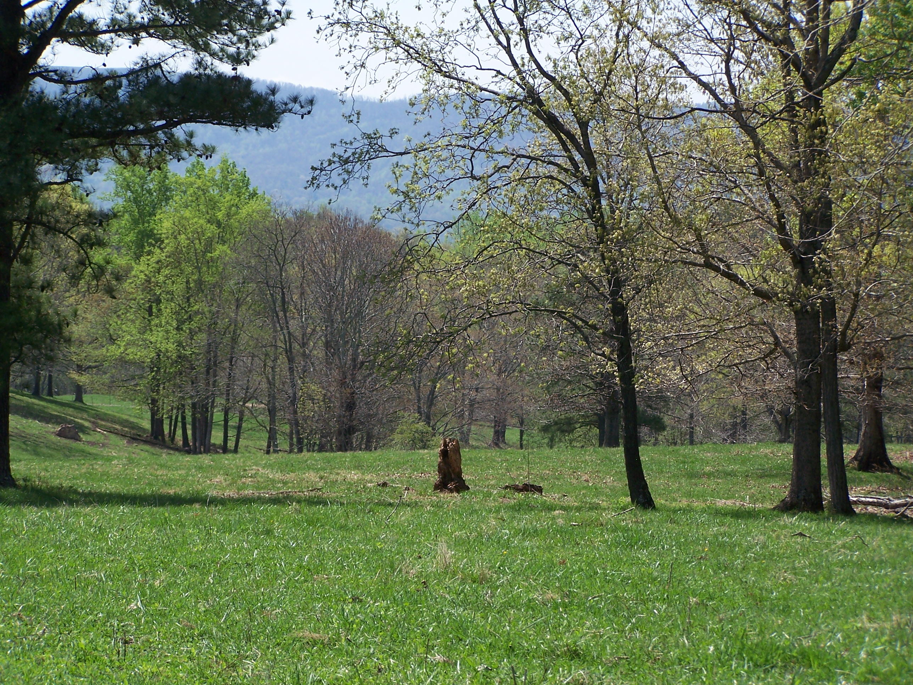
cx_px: 456
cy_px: 342
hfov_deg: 14.2
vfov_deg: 10.7
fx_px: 3666
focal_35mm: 139
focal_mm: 23.1
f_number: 3.2
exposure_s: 1/1000
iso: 80
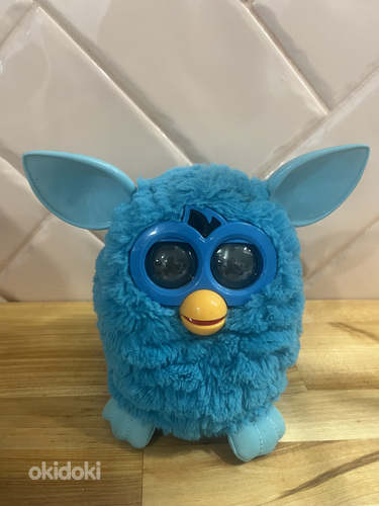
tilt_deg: -24.5
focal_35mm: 26
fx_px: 380
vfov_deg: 67.3
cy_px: 253
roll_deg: -1.5
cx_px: 190
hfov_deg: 53.1
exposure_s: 1/71
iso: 125
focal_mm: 5.1
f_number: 1.6
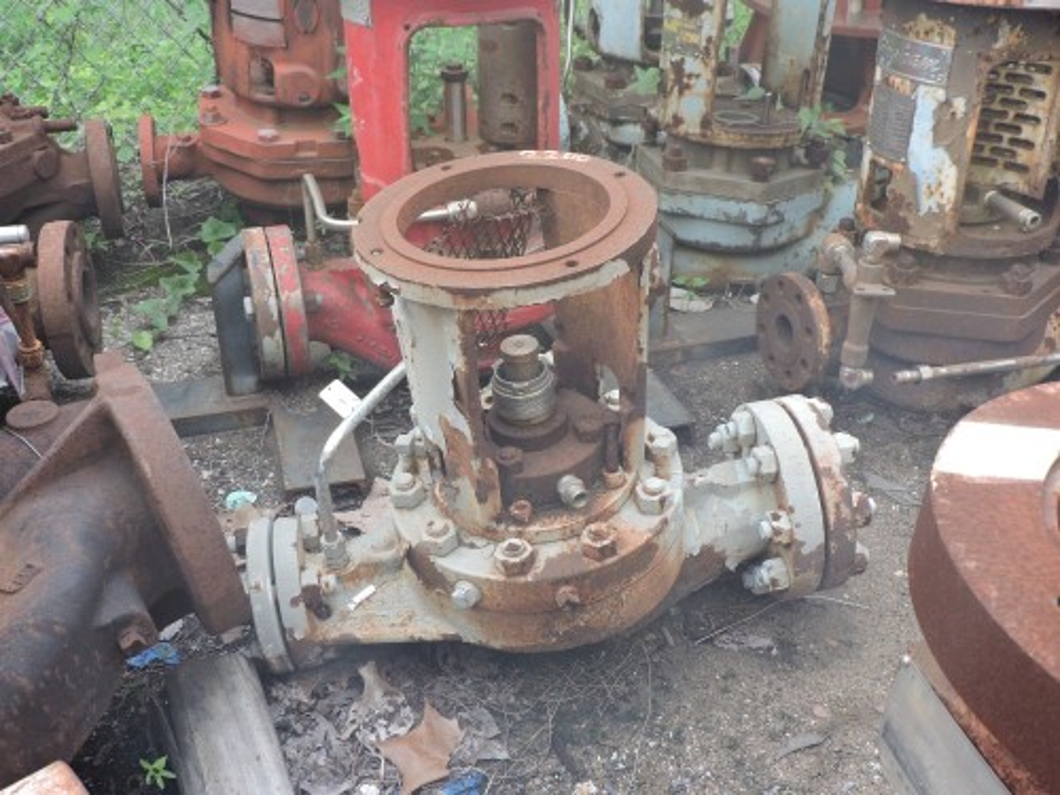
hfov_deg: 52.6
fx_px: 1072
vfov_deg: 40.7
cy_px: 398
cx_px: 530
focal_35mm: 35
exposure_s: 1/100
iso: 100
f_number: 3.3
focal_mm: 6.2
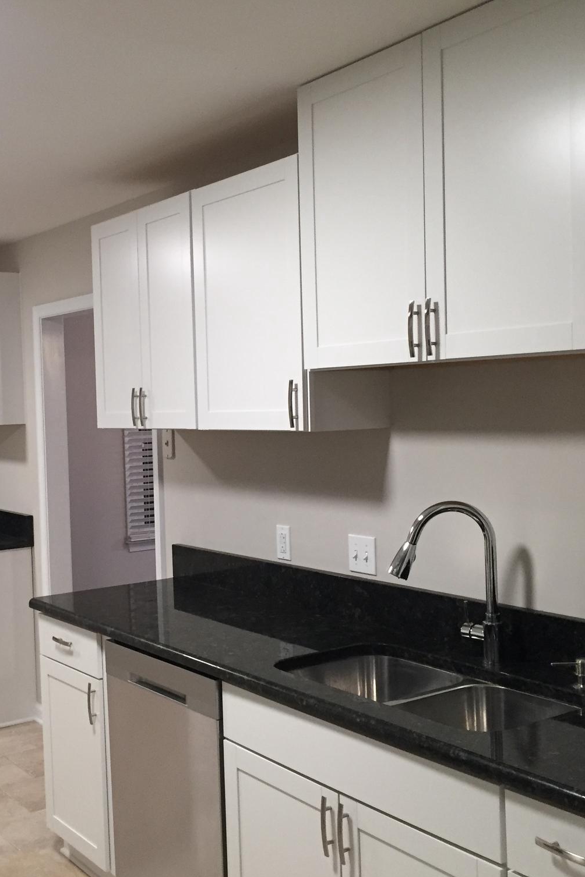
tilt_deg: -3.4
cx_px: 176
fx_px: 1000
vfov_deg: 47.4
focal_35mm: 41
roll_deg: +1.3
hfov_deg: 32.2
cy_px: 446
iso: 125
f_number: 2.2
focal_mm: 4.15
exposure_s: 1/30
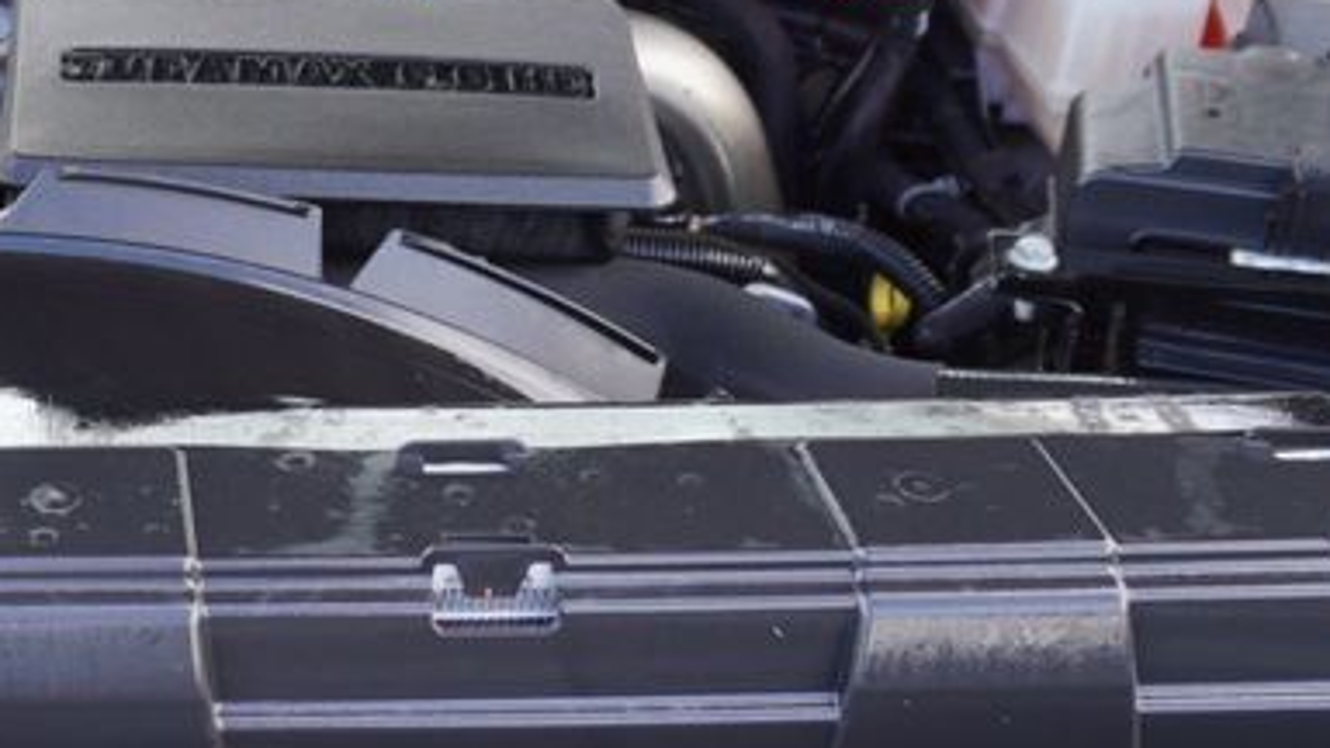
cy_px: 111
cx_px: 45
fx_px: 2363
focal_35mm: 67
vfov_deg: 17.8
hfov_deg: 29.6
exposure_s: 1/80
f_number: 4.5
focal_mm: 16
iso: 100
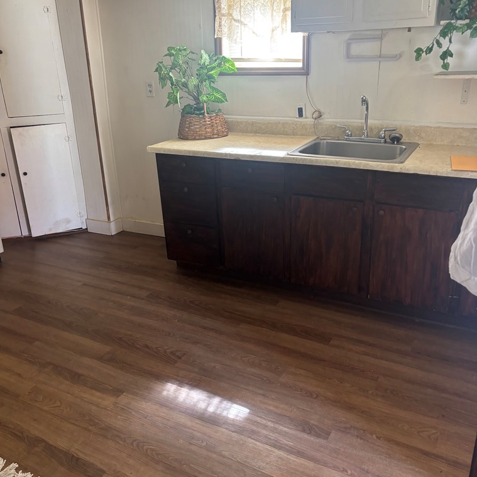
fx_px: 483
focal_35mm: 31
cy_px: 229
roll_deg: +0.9
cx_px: 238
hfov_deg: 52.5
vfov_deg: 52.5
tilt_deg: -20.6
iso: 200
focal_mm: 5.96
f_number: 1.6
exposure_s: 1/60.2
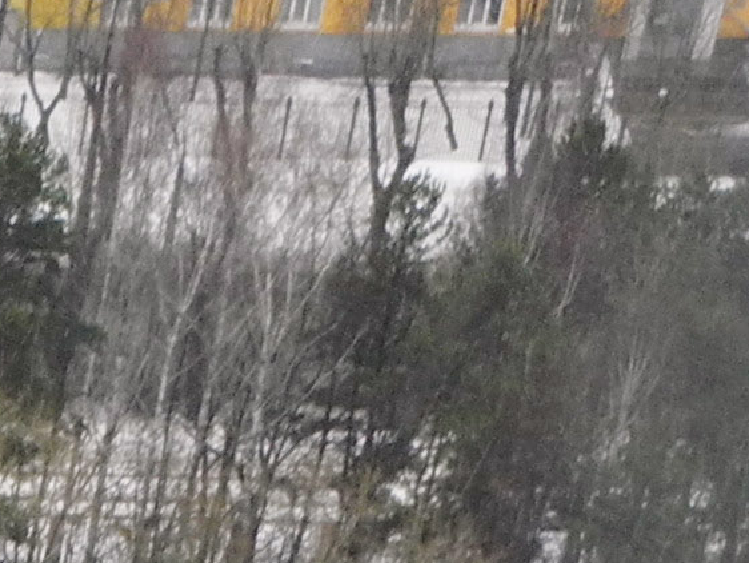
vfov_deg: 5.3
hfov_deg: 6.6
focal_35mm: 266
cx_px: -1673
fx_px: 5758
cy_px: 1657
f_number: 4.5
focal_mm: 8.8
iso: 100
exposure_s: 1/48.6
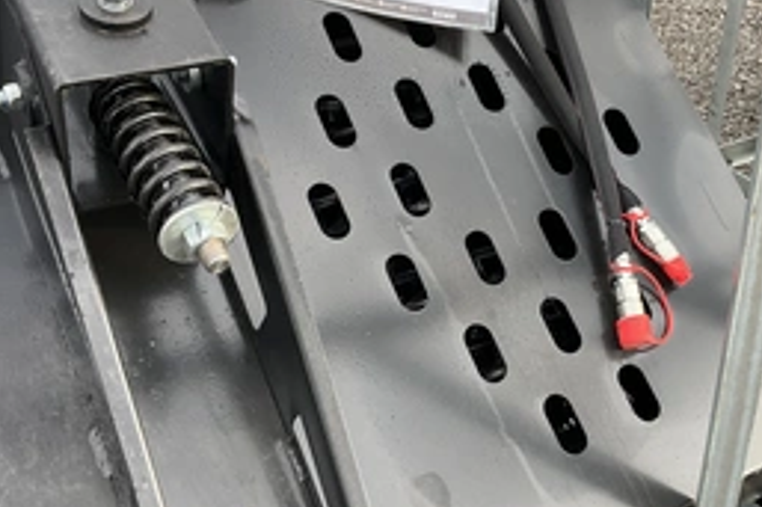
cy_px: 261
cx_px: 448
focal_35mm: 47
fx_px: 994
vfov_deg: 28.6
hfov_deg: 41.8
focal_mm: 3
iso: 25
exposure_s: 1/128
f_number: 1.8
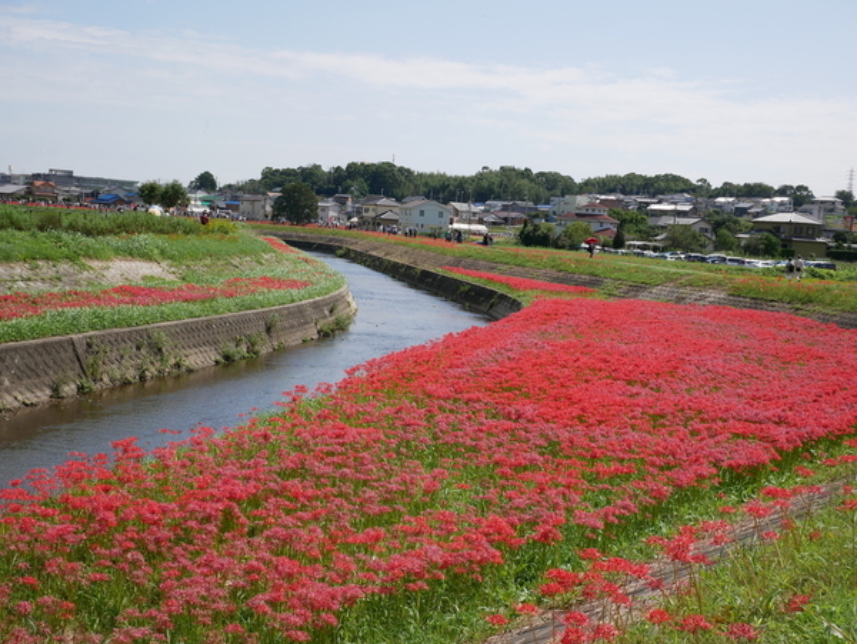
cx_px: 428
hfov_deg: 42.9
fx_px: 1090
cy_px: 322
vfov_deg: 32.9
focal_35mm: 44
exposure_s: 1/400
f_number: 9
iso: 200
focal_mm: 22
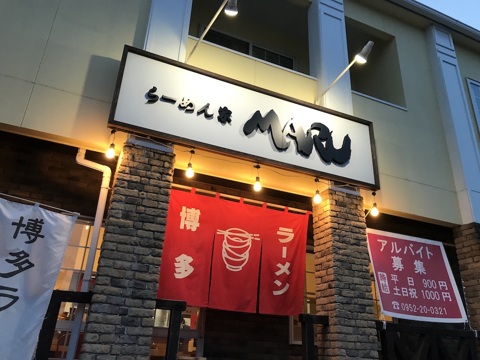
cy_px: 180
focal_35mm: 28
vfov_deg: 49.7
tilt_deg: +24.9
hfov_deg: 63.4
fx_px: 388
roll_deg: -1.1
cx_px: 240
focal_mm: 3.99
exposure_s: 1/30
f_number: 1.8
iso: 32
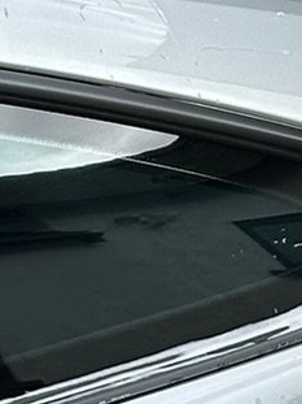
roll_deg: -1.3
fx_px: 3678
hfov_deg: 4.5
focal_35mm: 316
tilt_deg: -19.2
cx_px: 839
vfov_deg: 6.2
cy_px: 566
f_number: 1.78
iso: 64
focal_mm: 6.86
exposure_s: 1/1497
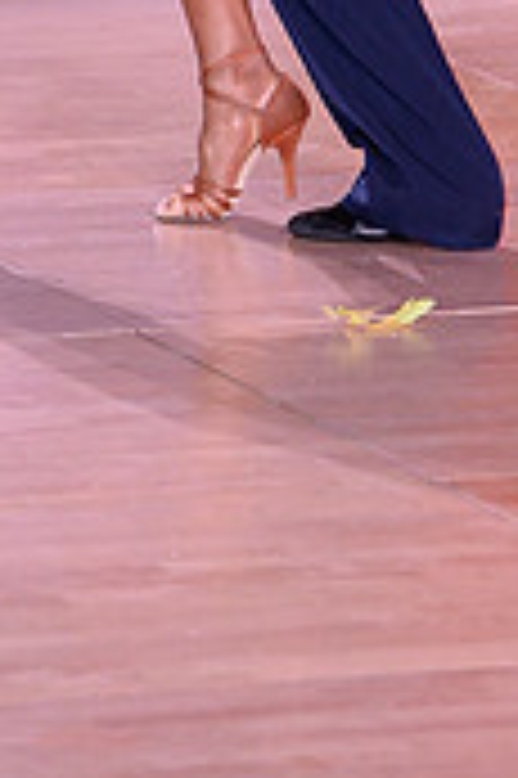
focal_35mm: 671
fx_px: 14510
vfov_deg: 3.1
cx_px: 245
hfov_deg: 2.0
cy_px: -477
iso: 2000
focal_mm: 200
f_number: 5
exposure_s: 1/250
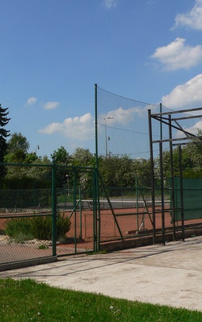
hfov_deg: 24.6
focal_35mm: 52
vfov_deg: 38.9
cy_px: 159
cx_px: 55
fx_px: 458
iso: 80
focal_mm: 6
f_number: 5.6
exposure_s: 1/500
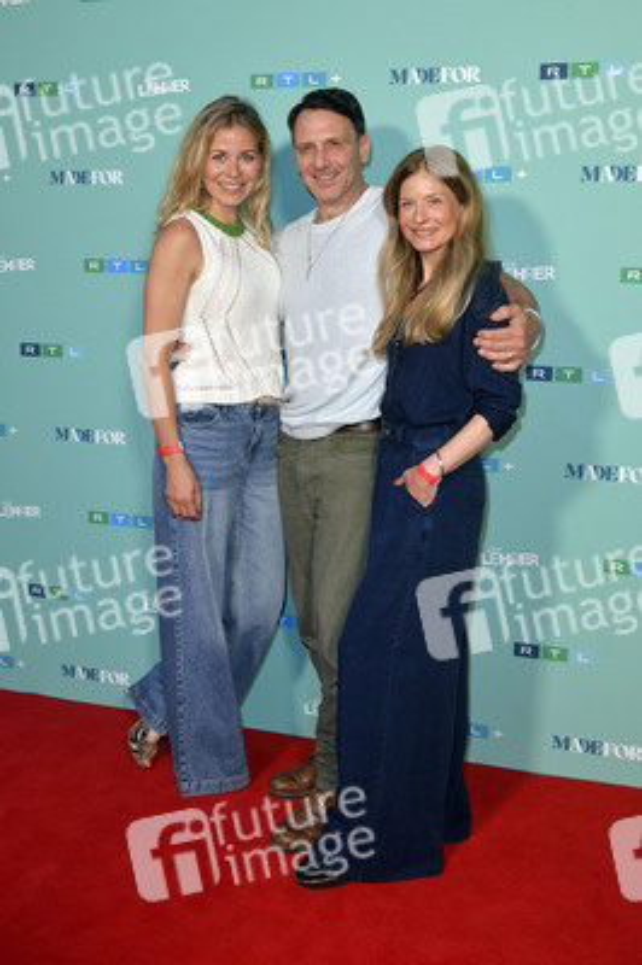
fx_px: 1072
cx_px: 321
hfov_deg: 33.3
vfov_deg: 48.5
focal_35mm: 40
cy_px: 482
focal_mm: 40
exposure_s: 1/250
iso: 1600
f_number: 6.3
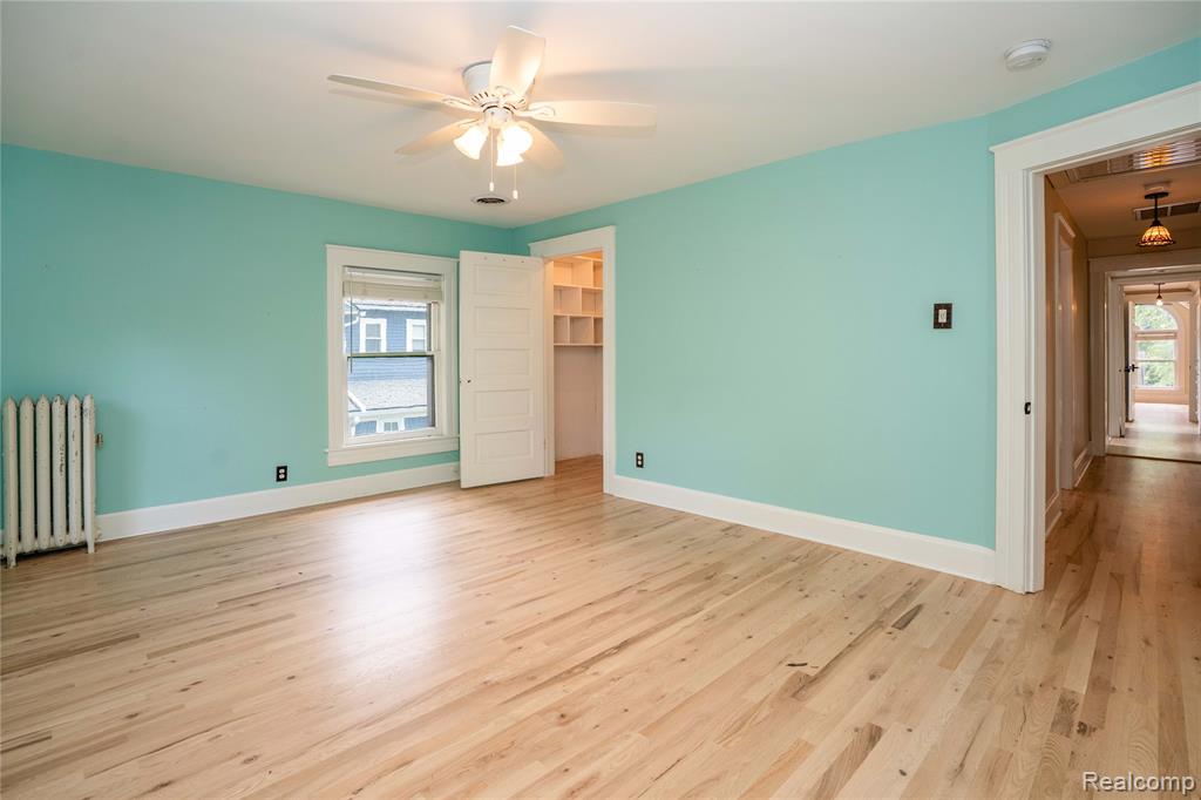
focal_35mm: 16
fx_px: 534
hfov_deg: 96.8
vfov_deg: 73.7
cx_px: 600
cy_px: 400
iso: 400
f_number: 5.6
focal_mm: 16
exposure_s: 1/60
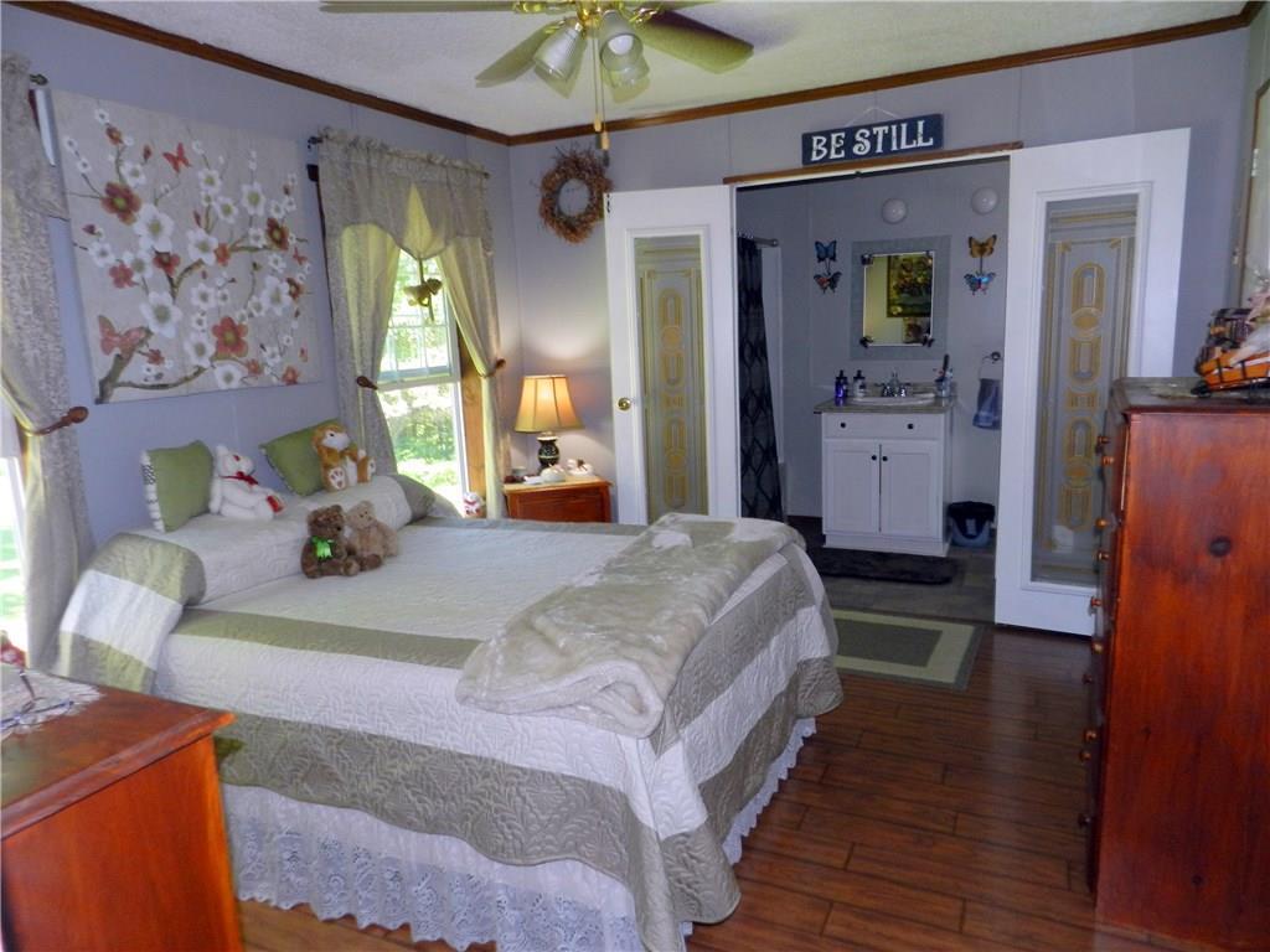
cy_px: 476
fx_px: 844
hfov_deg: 73.9
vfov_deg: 58.9
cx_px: 635
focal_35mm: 23
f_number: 3.4
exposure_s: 1/30
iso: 200
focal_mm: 4
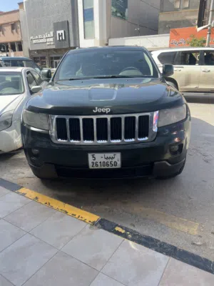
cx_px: 107
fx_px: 214
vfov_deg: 67.3
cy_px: 143
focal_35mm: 26
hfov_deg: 53.1
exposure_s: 1/1058
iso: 50
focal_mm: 5.7
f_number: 1.5
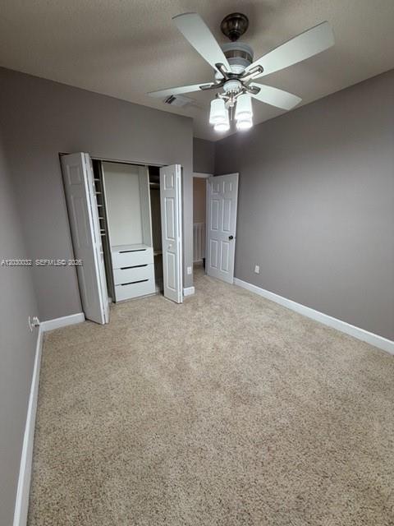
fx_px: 212
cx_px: 197
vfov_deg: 102.1
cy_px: 263
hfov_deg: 85.7
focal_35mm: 14
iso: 160
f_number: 2.2
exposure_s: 1/120
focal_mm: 2.22
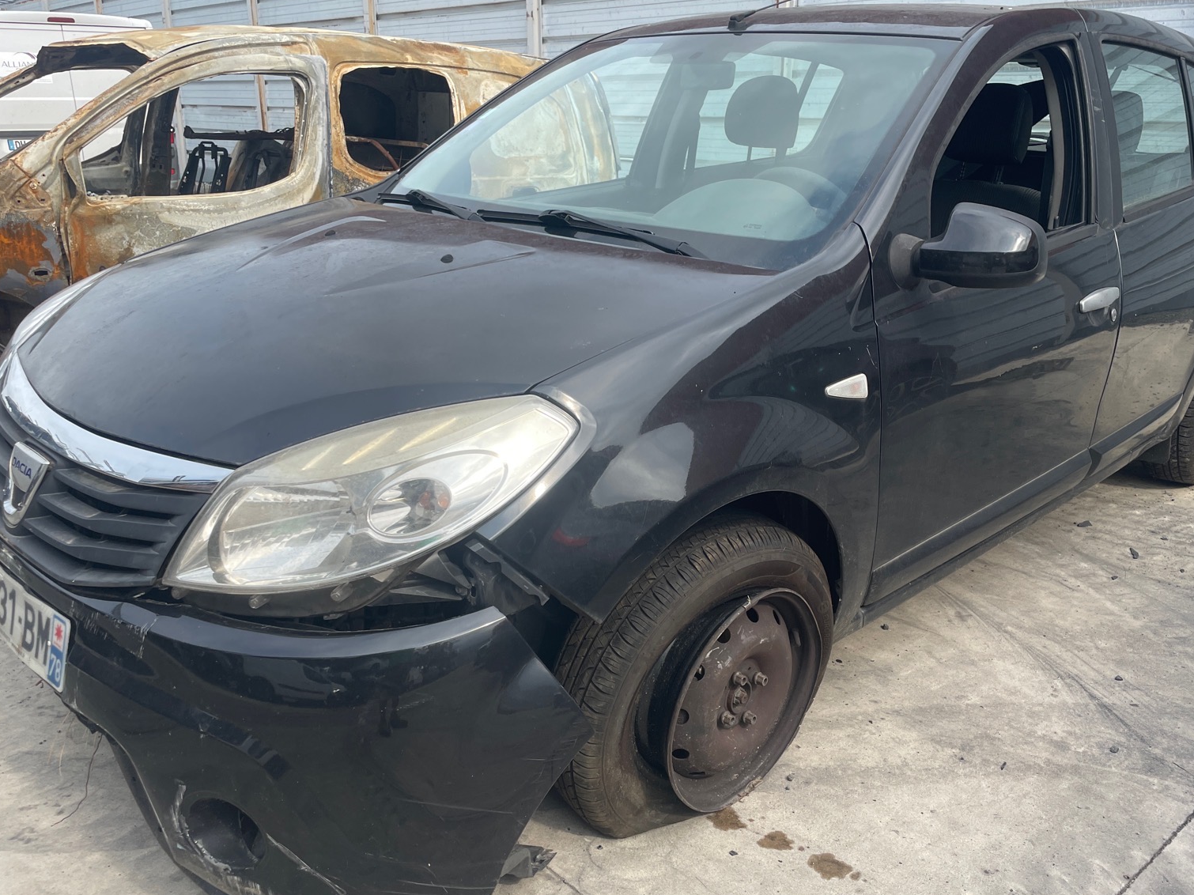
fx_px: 1069
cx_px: 643
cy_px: 440
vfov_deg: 45.4
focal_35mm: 31
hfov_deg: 58.3
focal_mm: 4.2
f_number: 1.6
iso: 32
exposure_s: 1/1401
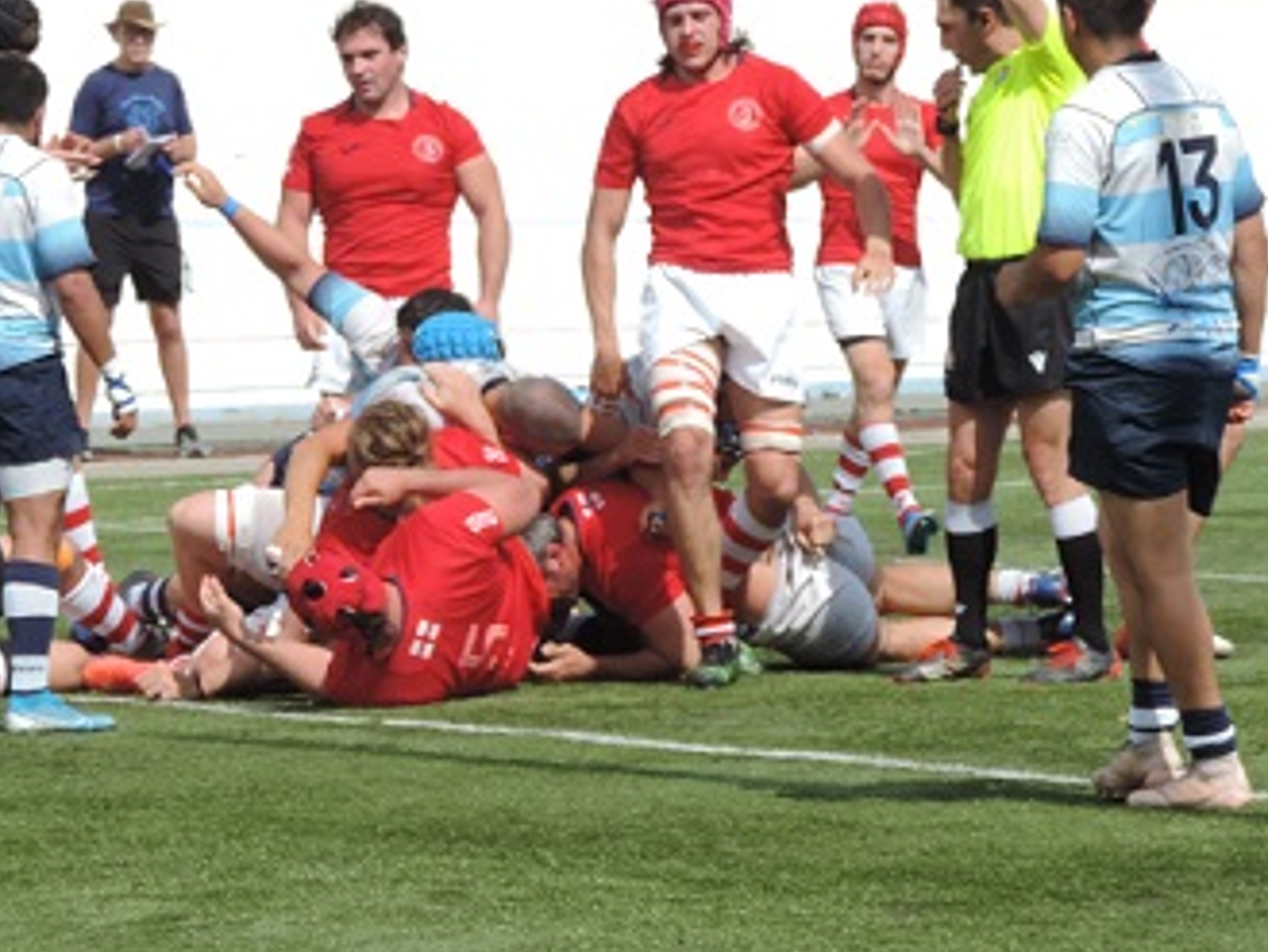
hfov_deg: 6.4
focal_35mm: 310
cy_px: 349
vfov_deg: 4.8
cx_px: 416
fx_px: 11360
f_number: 5.8
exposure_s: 1/800
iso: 200
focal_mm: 35.6
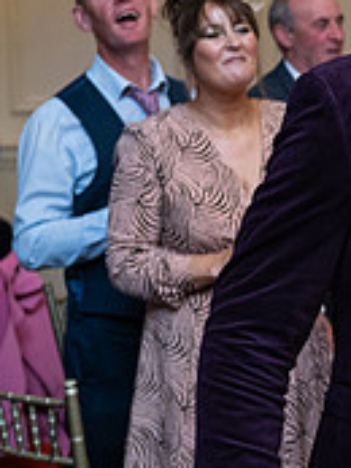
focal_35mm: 155
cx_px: 521
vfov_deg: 12.7
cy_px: 204
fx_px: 2093
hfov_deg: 9.3
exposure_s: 1/160
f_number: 3.5
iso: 800
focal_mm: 48
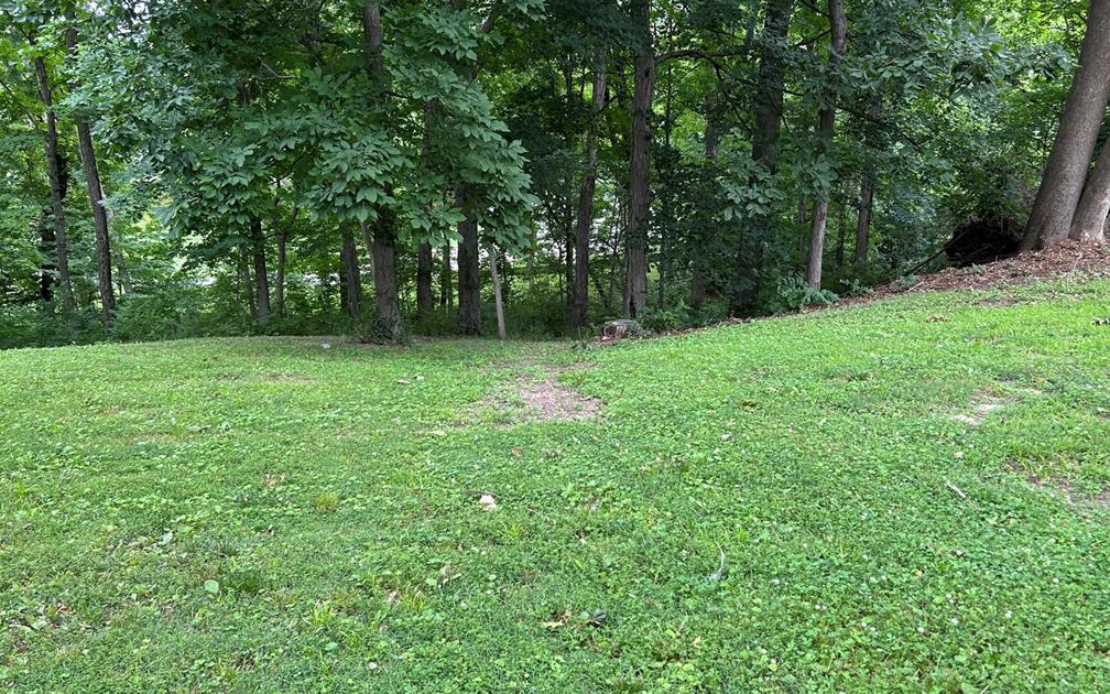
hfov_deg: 66.5
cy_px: 348
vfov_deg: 44.5
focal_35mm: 28
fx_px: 847
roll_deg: +0.4
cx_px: 557
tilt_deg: -16.7
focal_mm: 5.7
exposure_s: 1/121
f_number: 1.5
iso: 40
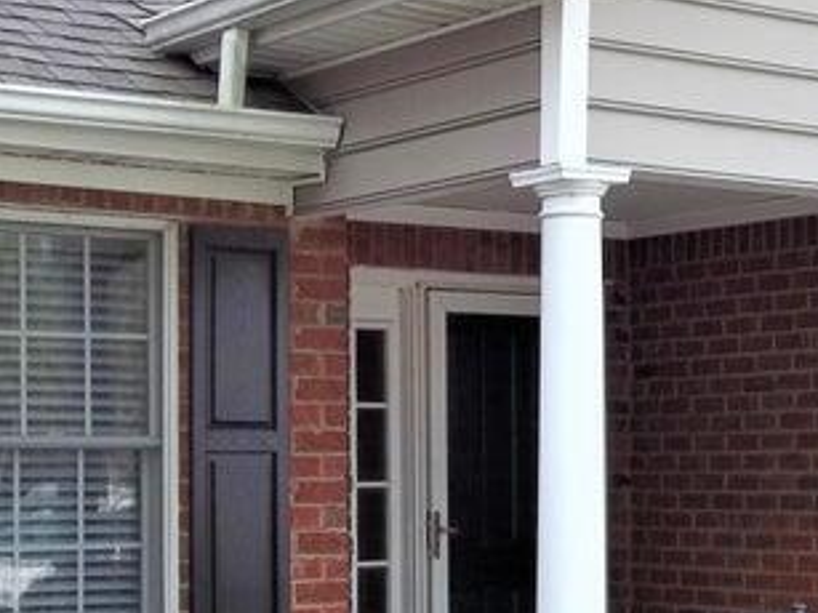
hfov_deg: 21.9
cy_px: 453
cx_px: 537
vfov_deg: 16.5
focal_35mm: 89
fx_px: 2102
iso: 64
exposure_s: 1/250
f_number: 2.9
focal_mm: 5.7
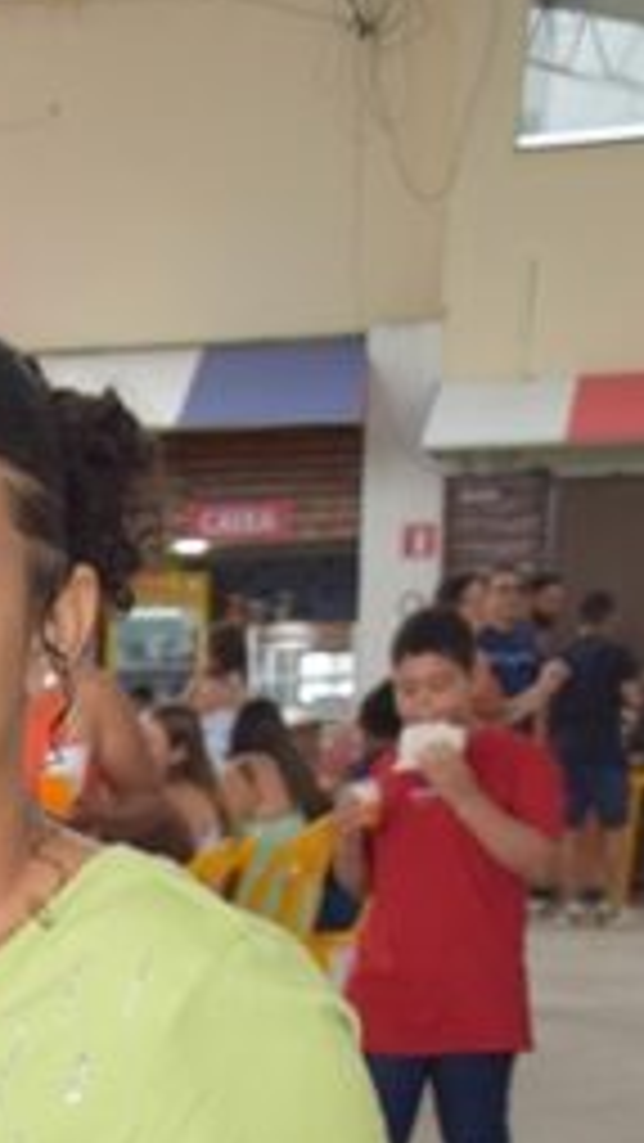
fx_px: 3337
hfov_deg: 10.5
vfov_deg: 17.9
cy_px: 1570
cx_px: -464
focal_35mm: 110
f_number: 5.6
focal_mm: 24
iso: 200
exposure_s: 1/125
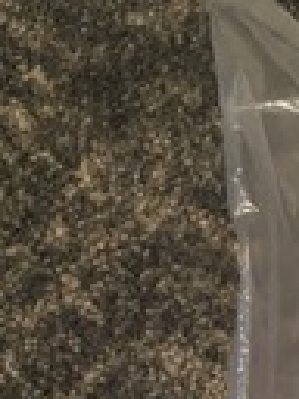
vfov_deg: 18.2
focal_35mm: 100
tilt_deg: -76.2
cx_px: 439
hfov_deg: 13.9
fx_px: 1152
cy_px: 530
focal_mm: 4.15
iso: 80
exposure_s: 1/33
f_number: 2.2
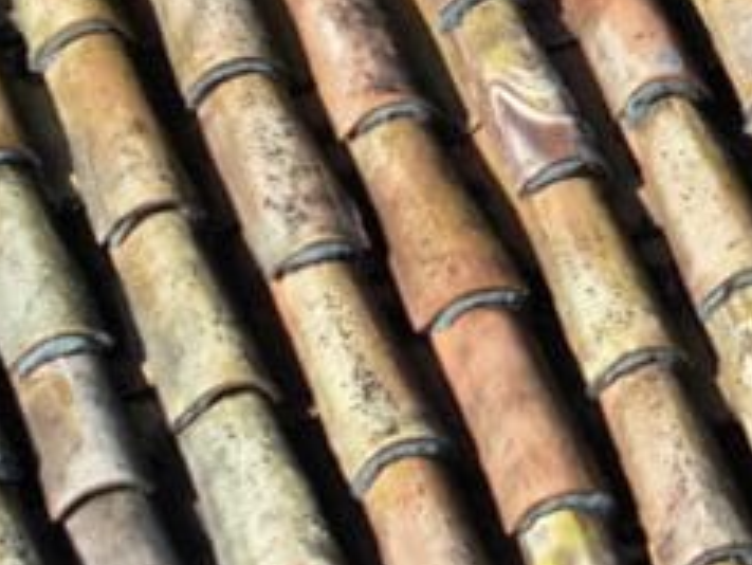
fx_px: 6564
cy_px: 32
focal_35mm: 302
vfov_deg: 4.9
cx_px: 831
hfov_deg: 6.5
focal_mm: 19.35
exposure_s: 1/1000
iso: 100
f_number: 2.8
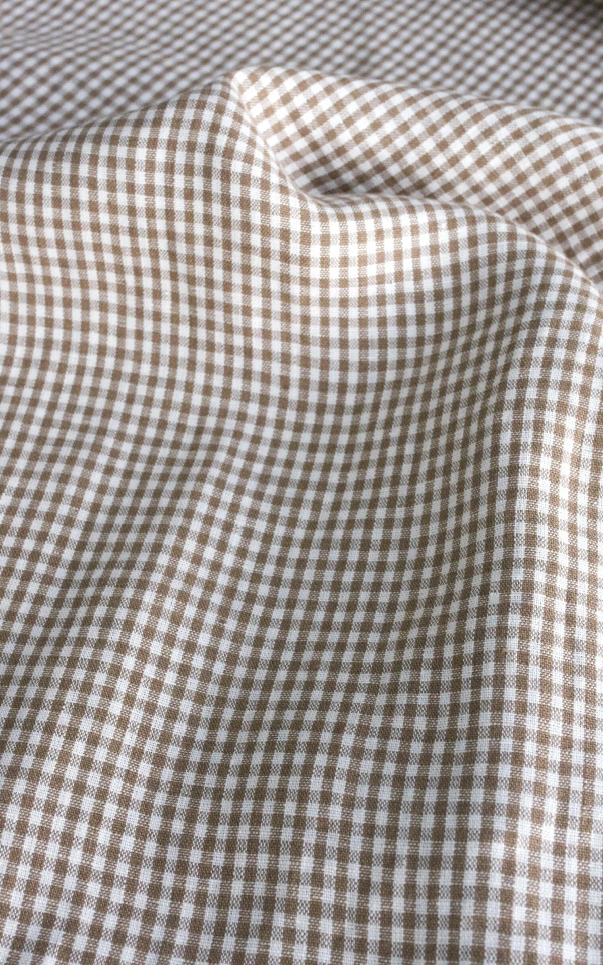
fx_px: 1434
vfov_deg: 37.2
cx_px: 321
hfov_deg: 23.7
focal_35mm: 55
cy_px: 475
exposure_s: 1/320
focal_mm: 35
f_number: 8
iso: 6400
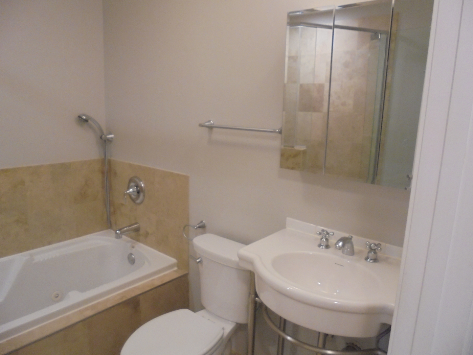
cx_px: 236
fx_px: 355
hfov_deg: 67.3
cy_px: 178
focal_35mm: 26
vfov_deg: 53.1
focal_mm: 4.6
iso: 400
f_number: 3.5
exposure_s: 1/30
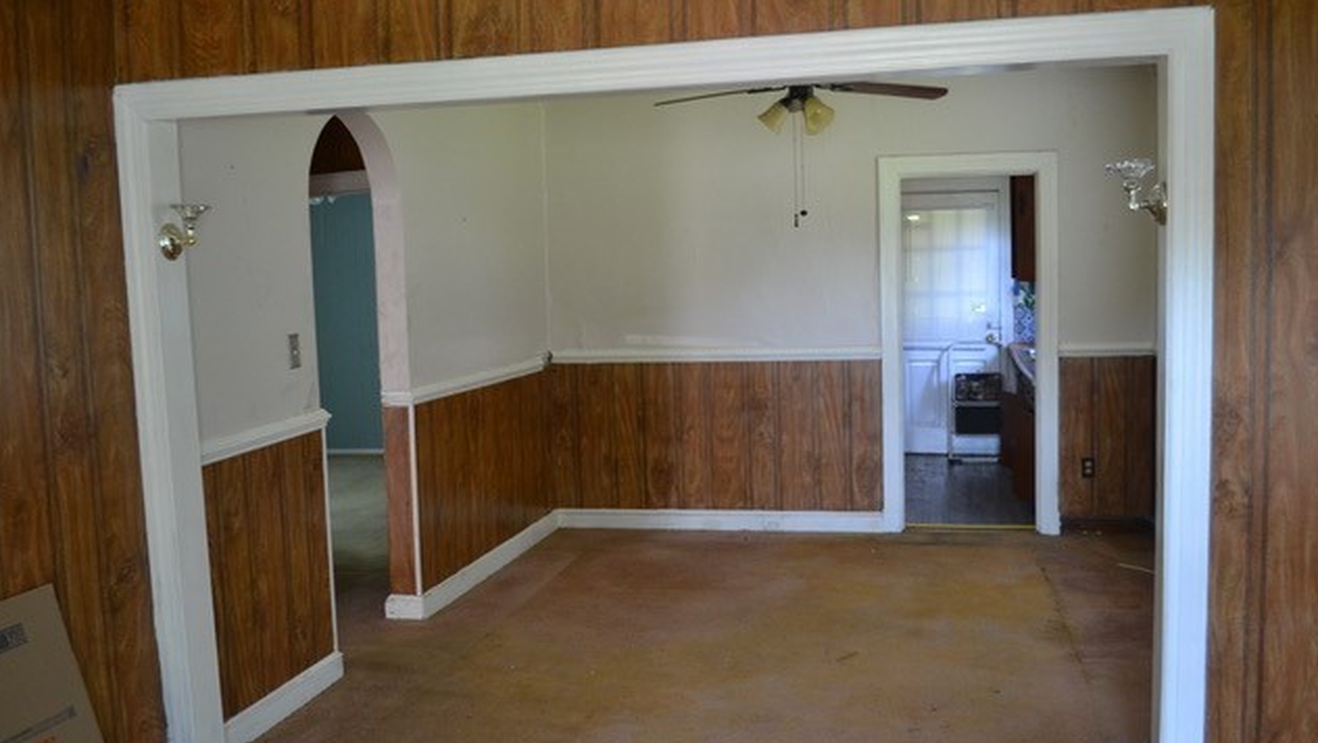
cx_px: 653
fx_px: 1224
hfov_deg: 56.6
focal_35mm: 35
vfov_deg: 33.8
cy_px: 377
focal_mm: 22
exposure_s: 1/60
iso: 800
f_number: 3.8
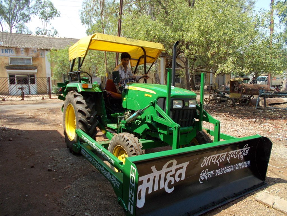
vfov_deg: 53.1
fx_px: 216
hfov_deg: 67.3
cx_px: 144
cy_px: 108
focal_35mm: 26
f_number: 3.2
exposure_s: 1/320
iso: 80
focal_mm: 4.6
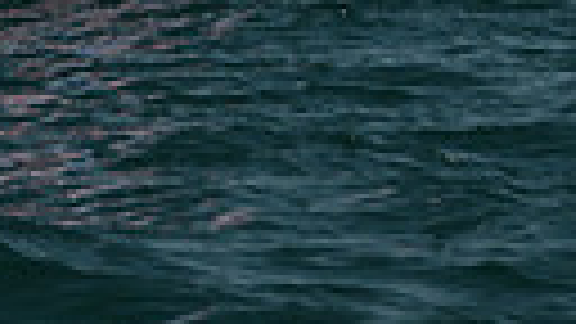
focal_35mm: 549
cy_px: -936
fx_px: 8385
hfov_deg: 3.9
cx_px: -20
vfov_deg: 2.2
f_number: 8
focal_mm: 116
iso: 320
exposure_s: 1/640
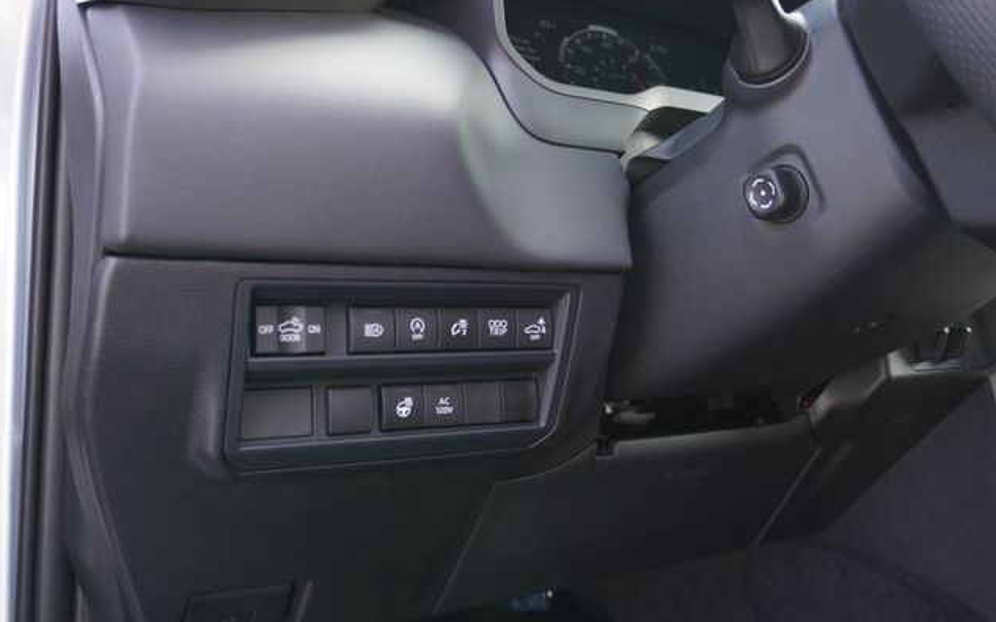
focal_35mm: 36
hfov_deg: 54.6
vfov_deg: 35.8
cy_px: 306
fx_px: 964
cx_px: 495
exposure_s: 1/160
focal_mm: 23
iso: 800
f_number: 4
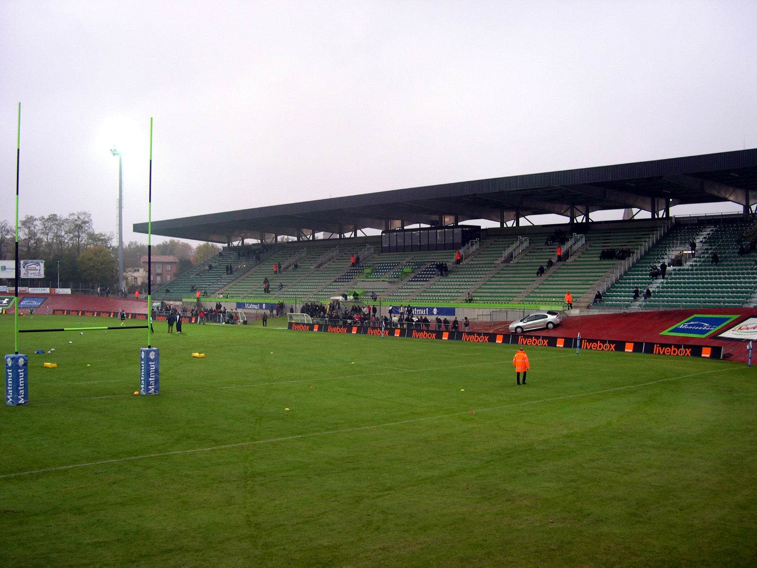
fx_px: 831
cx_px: 378
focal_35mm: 38
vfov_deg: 37.7
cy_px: 284
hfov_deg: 49.0
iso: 100
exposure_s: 1/71.2
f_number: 2.8
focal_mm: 8
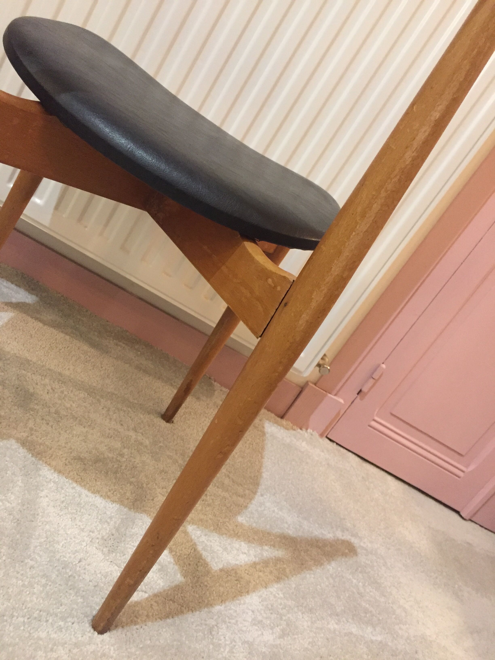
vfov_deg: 61.7
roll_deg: -33.2
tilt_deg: -18.9
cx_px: 248
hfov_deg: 48.2
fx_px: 553
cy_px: 330
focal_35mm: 29
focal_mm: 4.15
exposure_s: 1/17
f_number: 2.2
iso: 250
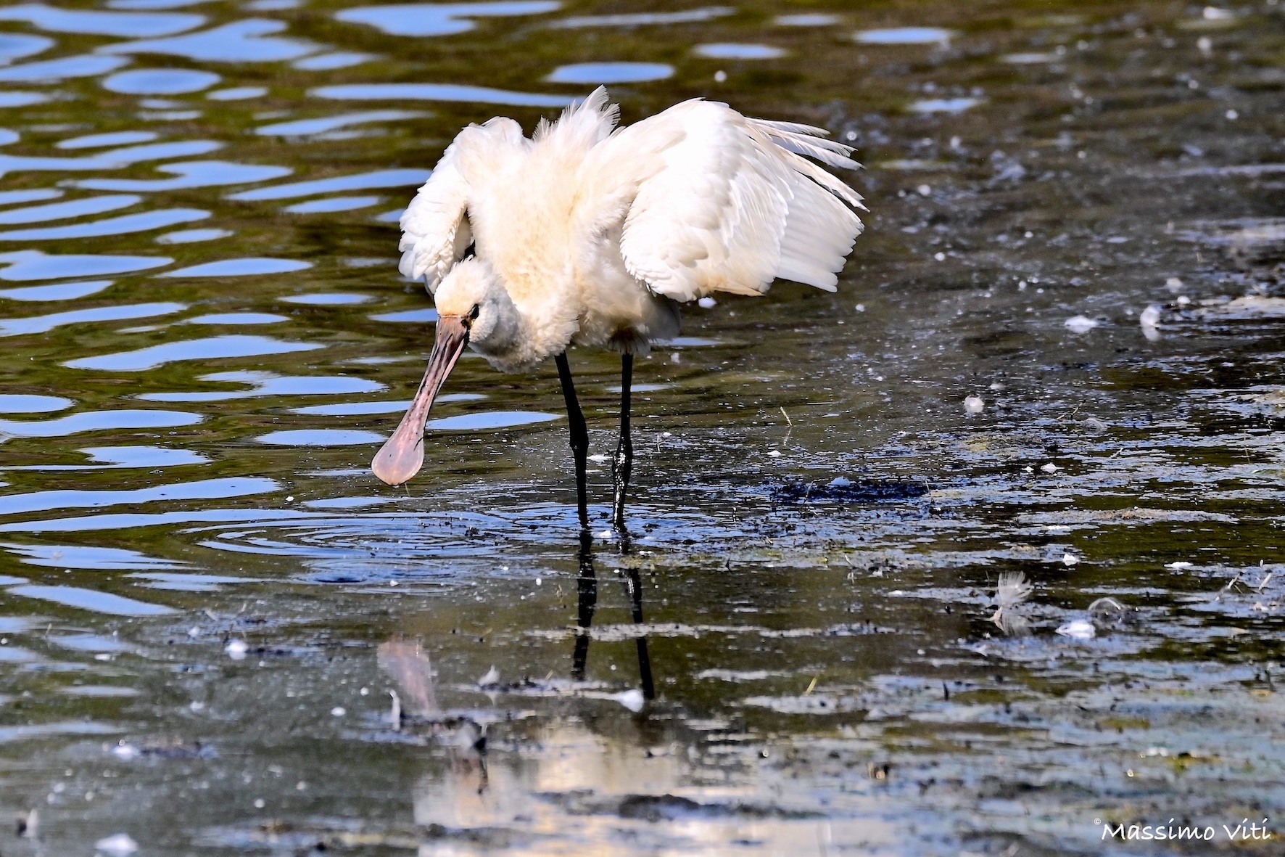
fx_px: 32120
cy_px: 428
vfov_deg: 1.5
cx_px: 642
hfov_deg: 2.3
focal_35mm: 900
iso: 450
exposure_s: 1/1000
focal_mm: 600
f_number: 9
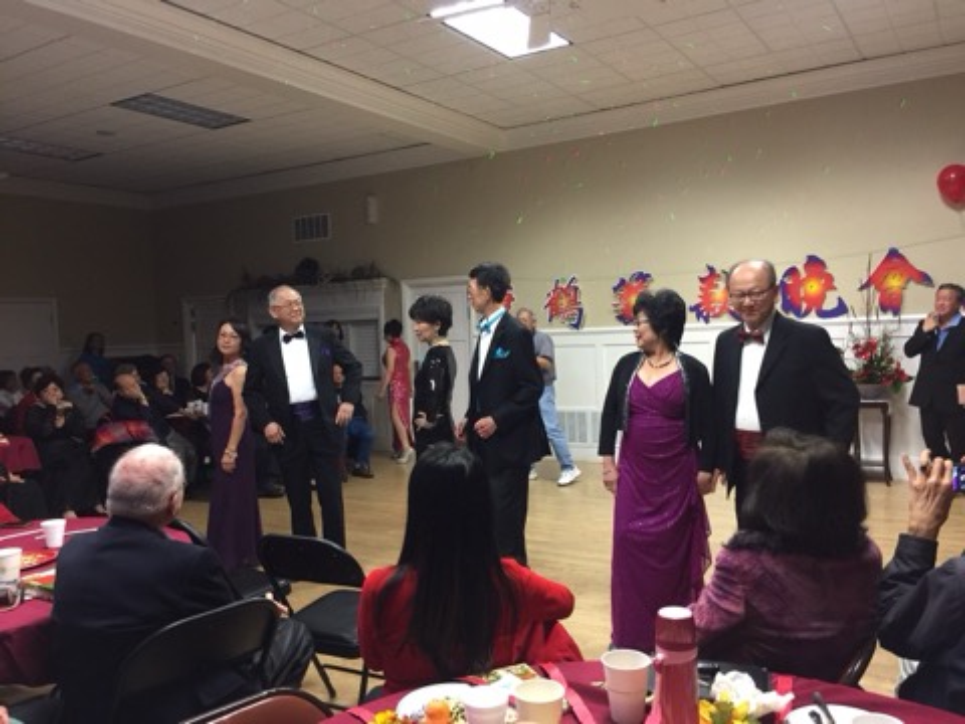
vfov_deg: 48.2
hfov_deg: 61.7
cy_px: 362
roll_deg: +0.3
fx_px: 808
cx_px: 482
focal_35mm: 29
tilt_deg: -1.4
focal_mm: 4.15
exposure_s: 1/15
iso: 100
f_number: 2.2
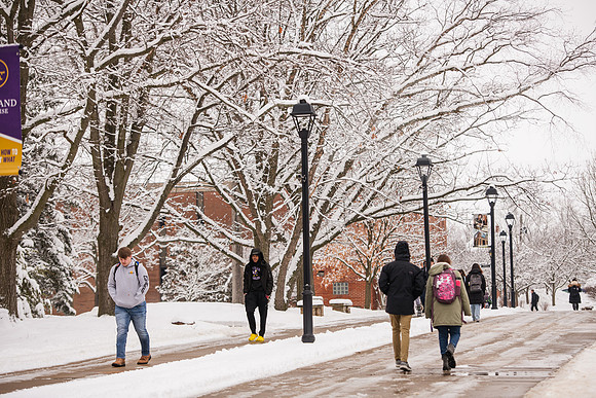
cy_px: 199
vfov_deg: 13.0
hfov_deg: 19.5
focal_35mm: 105
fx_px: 1739
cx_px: 298
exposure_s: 1/500
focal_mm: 105
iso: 160
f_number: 3.5
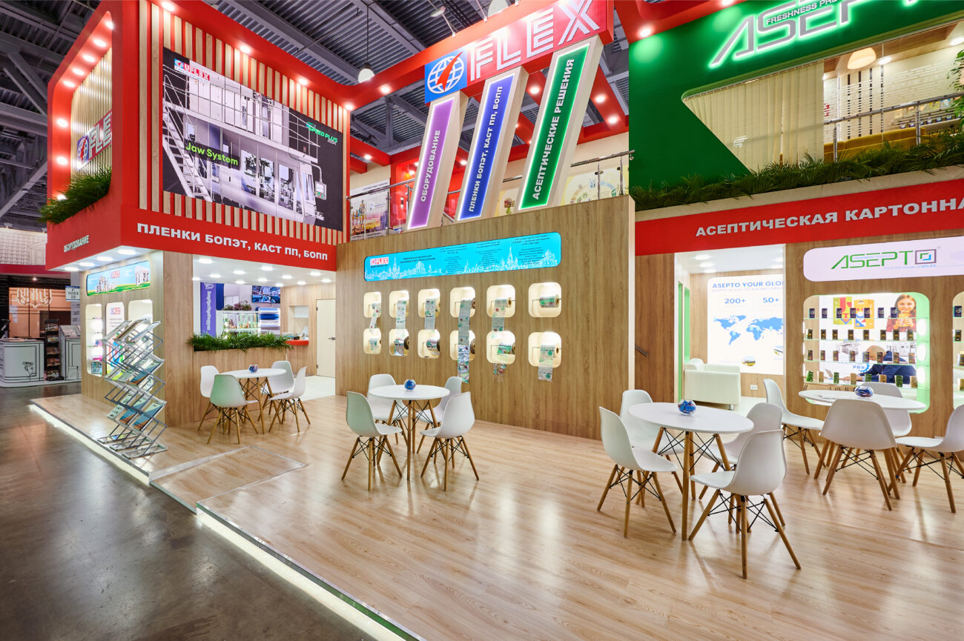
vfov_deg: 81.1
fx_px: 375
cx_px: 482
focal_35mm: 14
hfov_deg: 104.3
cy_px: 320
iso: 250
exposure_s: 1/20
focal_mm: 14
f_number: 8
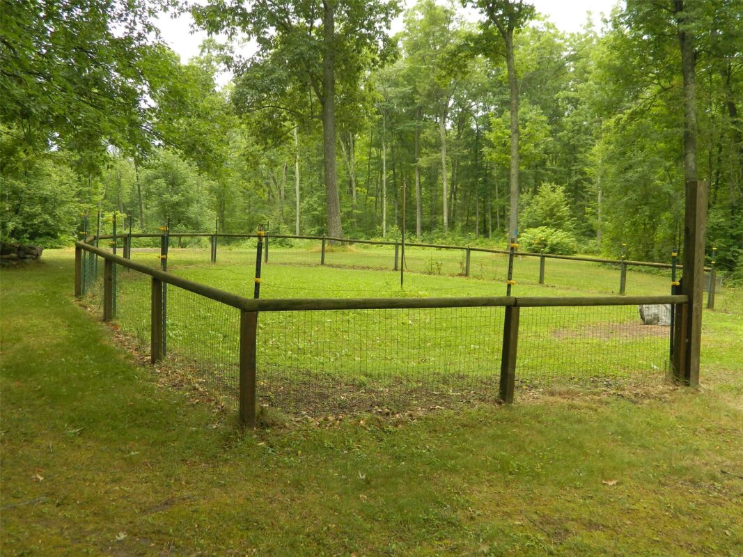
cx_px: 372
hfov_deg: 58.4
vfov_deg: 45.4
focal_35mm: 31
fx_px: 665
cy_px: 278
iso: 80
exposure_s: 1/160
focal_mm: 5.6
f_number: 3.2
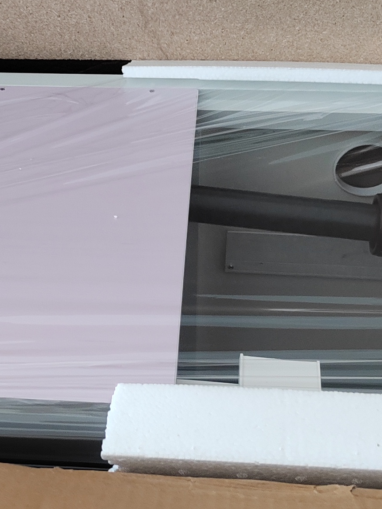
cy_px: 239
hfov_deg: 17.0
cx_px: 66
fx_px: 1265
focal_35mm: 86
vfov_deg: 22.8
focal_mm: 6.14
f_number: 1.8
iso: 2000
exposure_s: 1/100
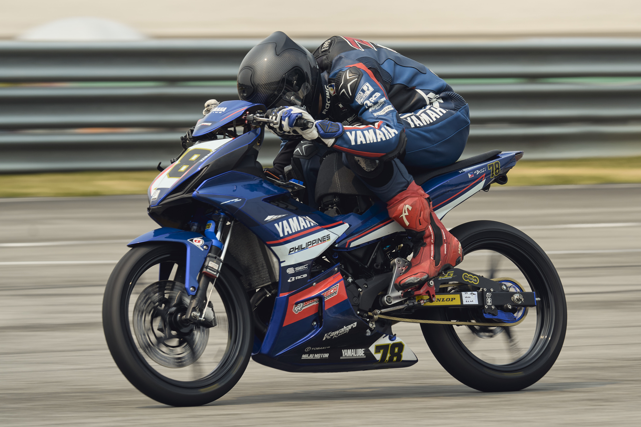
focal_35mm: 500
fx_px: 8903
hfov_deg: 4.1
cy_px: 214
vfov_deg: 2.8
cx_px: 320
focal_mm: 500
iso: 500
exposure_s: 1/800
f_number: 7.1
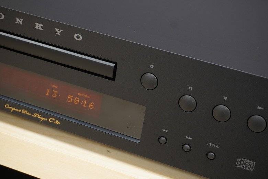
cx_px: 134
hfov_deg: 31.9
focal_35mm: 63
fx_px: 469
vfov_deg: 21.6
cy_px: 90
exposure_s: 1/15
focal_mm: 42
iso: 400
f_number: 5.6
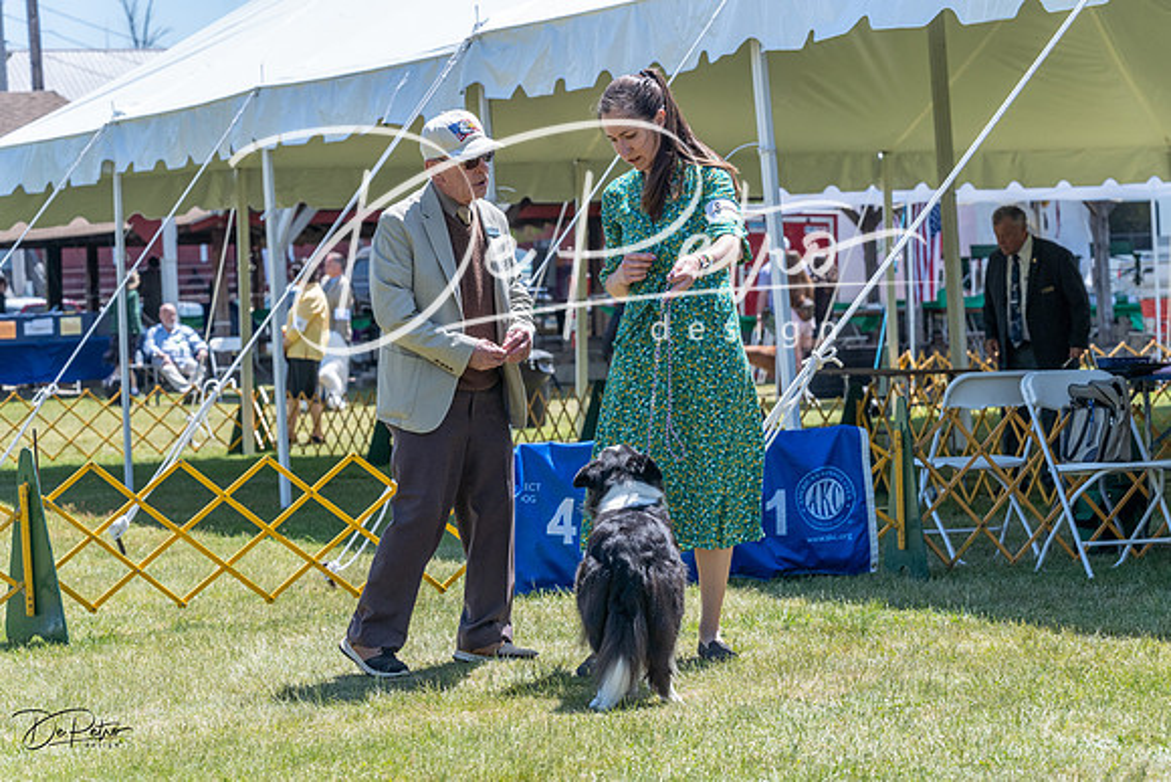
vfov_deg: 12.9
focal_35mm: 106
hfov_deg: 19.3
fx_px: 3449
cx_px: 586
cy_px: 391
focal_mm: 106
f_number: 7.1
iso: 1250
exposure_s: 1/1600
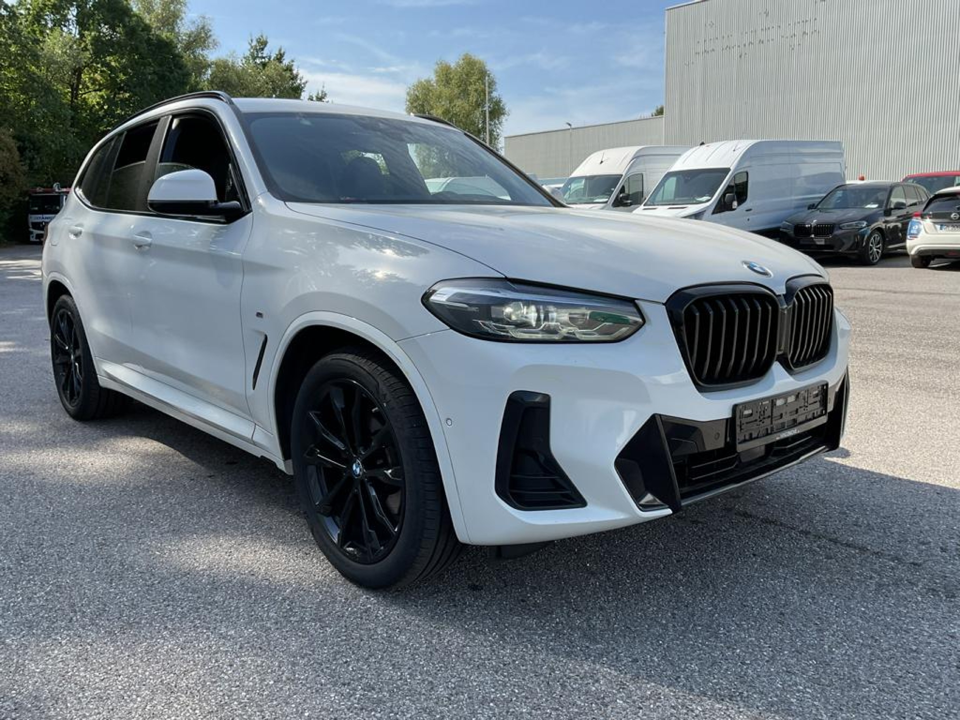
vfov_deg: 48.2
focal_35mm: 29
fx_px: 804
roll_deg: -0.8
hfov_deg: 61.7
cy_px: 360
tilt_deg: -10.5
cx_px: 480
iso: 16
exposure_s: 1/1055
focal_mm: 3
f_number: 1.8
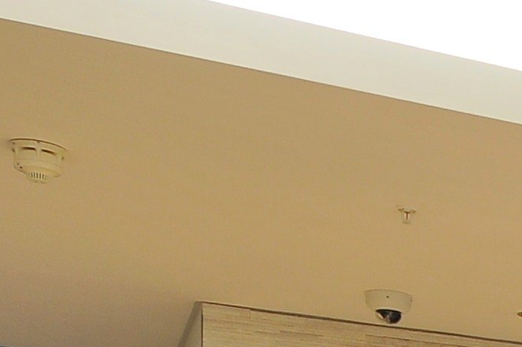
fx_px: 1420
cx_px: 1066
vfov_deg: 12.6
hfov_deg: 15.9
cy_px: 649
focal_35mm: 98
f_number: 6.3
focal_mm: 10
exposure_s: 1/6
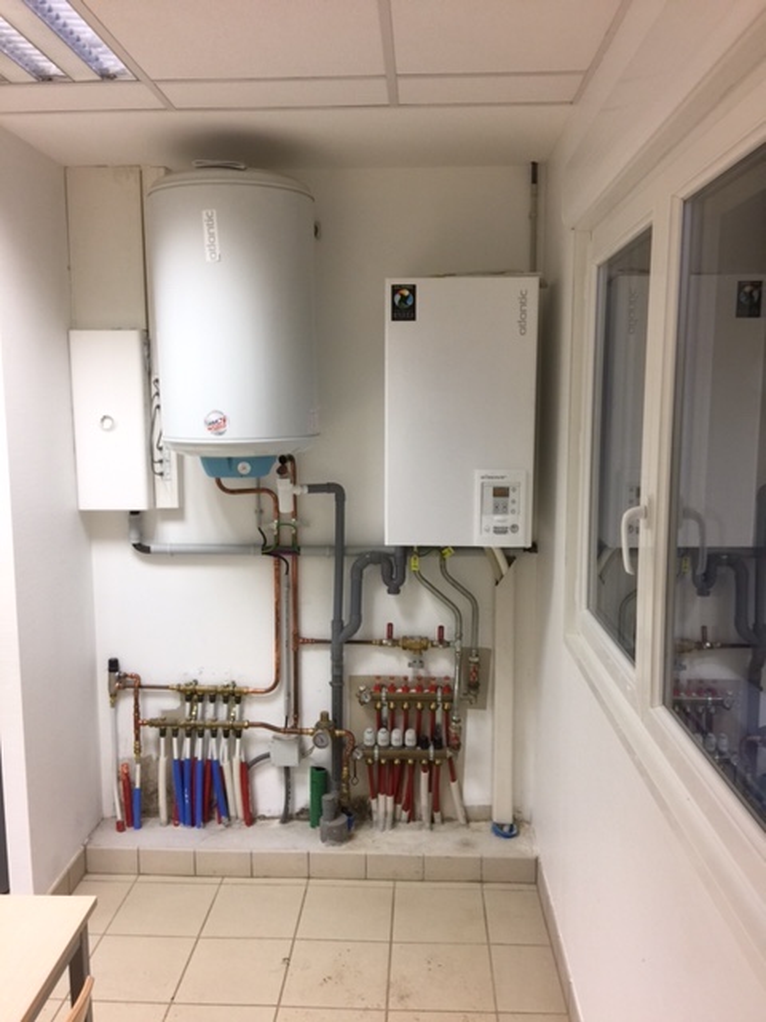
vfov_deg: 61.7
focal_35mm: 29
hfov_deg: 48.2
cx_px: 383
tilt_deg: -7.8
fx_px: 856
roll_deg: -0.1
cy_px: 511
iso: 40
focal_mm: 4.15
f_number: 2.2
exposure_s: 1/33
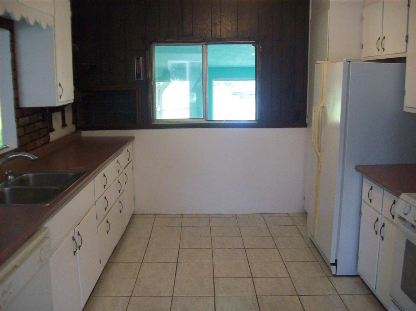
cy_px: 156
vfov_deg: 39.6
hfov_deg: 51.4
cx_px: 208
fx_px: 432
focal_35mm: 36
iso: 235
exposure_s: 1/128
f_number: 2.7
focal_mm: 6
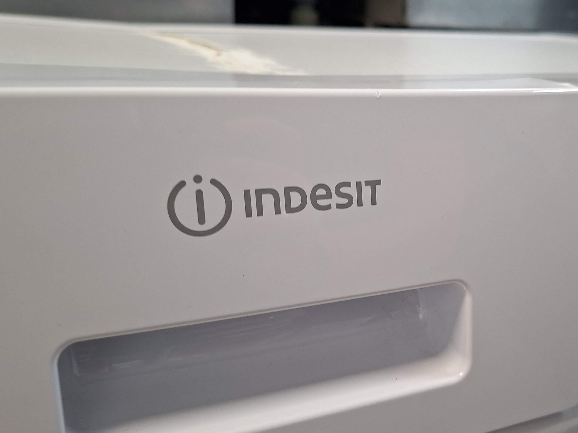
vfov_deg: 38.7
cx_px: 419
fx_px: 618
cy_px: 208
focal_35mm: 37
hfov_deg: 48.6
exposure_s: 1/50
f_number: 1.8
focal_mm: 5.54
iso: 250
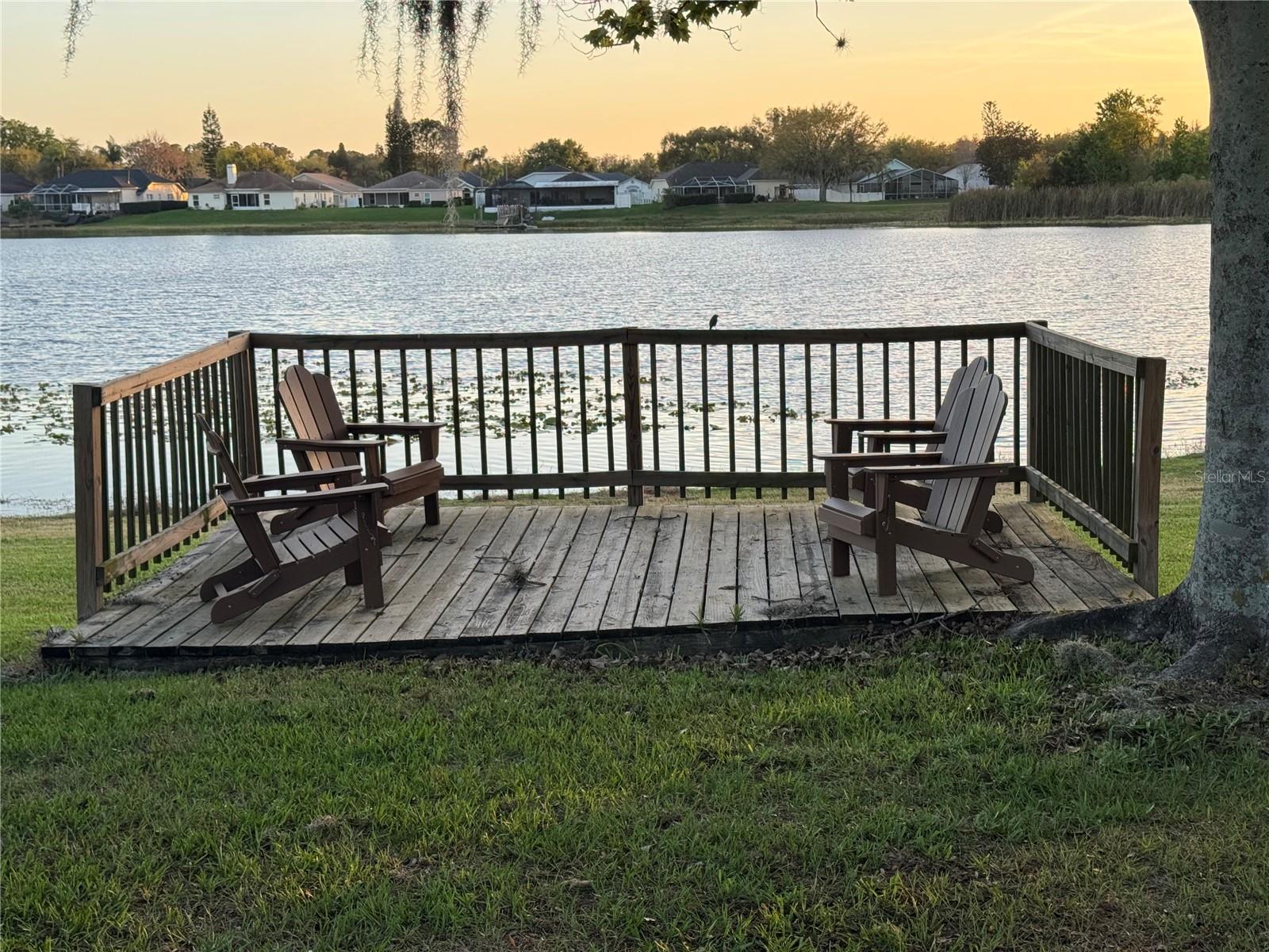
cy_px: 476
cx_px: 634
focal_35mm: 48
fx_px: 1760
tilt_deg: -9.8
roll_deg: +0.9
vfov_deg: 30.3
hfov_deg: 39.7
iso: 64
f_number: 1.78
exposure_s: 1/399
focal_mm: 6.76
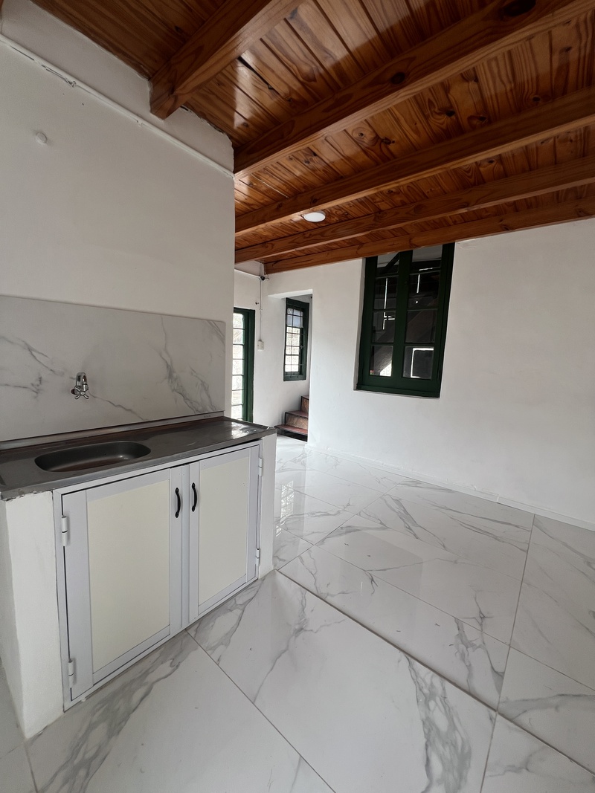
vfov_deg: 106.2
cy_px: 396
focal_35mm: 13
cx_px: 298
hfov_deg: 89.9
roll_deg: -1.4
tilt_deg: -7.1
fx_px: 298
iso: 32
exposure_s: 1/175
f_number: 1.8
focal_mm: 1.57
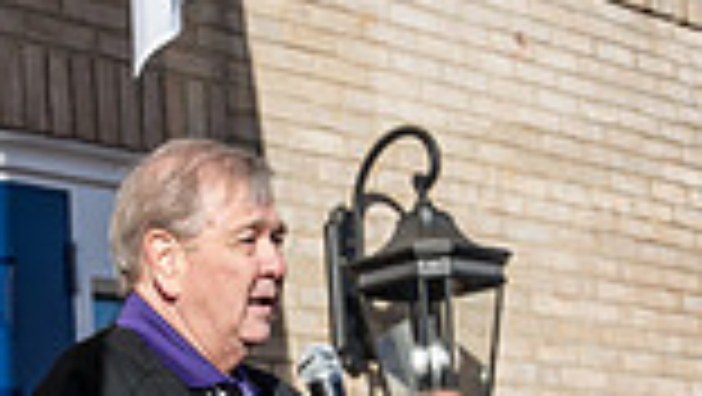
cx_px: 243
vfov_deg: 11.1
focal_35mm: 109
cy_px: 290
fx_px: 2030
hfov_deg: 19.6
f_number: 3.5
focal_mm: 28
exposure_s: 1/800
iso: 80
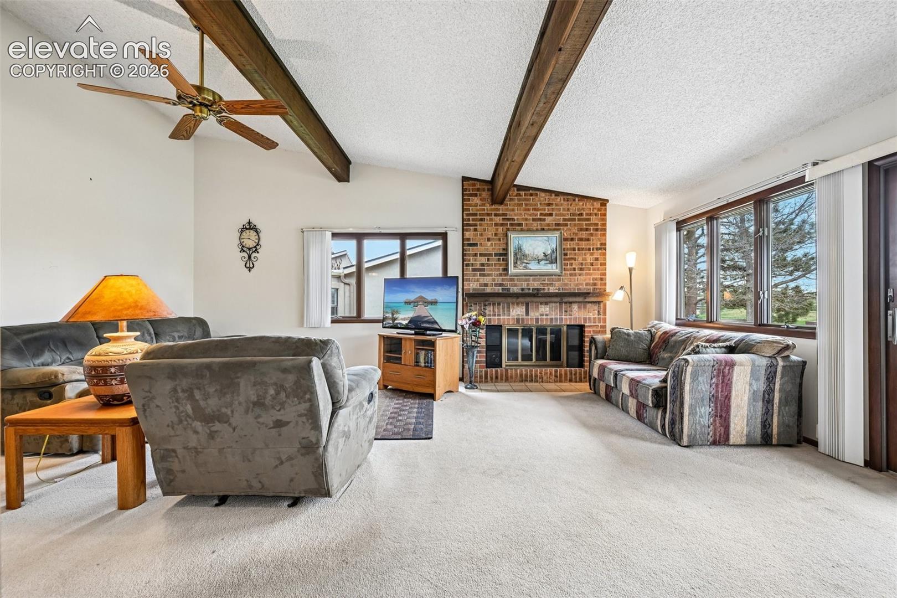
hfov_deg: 104.3
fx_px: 349
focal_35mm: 14
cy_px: 299
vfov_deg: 81.2
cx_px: 448
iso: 400
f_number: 11
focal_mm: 14
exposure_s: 1/5
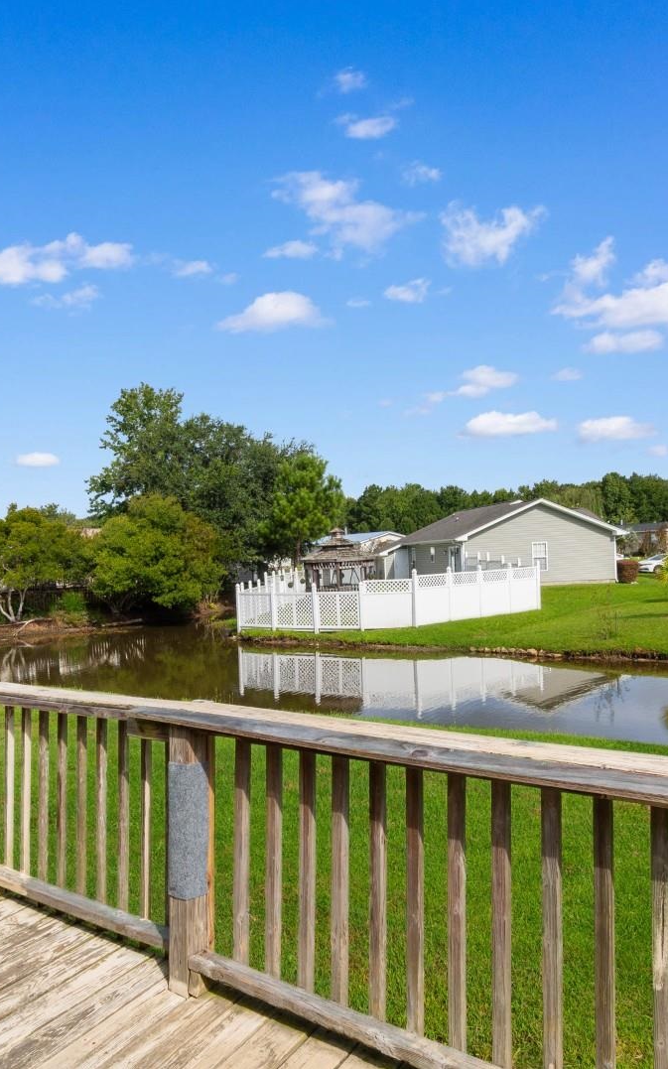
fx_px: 670
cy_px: 535
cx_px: 267
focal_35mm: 23
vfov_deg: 77.2
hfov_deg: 52.6
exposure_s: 1/250
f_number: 8
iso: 100
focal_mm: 10
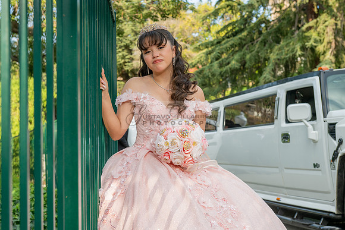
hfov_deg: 32.4
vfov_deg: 21.9
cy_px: 115
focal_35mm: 62
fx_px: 594
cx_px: 172
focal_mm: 62
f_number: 6.3
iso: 160
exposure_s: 1/250
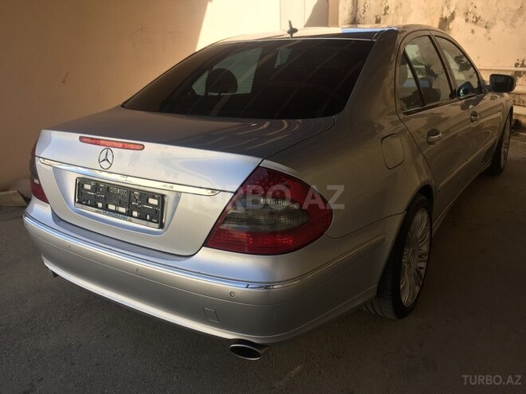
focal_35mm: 29
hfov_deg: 61.7
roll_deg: +0.0
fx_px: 441
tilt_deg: -18.2
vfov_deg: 48.2
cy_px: 197
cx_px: 263
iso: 32
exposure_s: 1/488
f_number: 2.2
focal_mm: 4.15
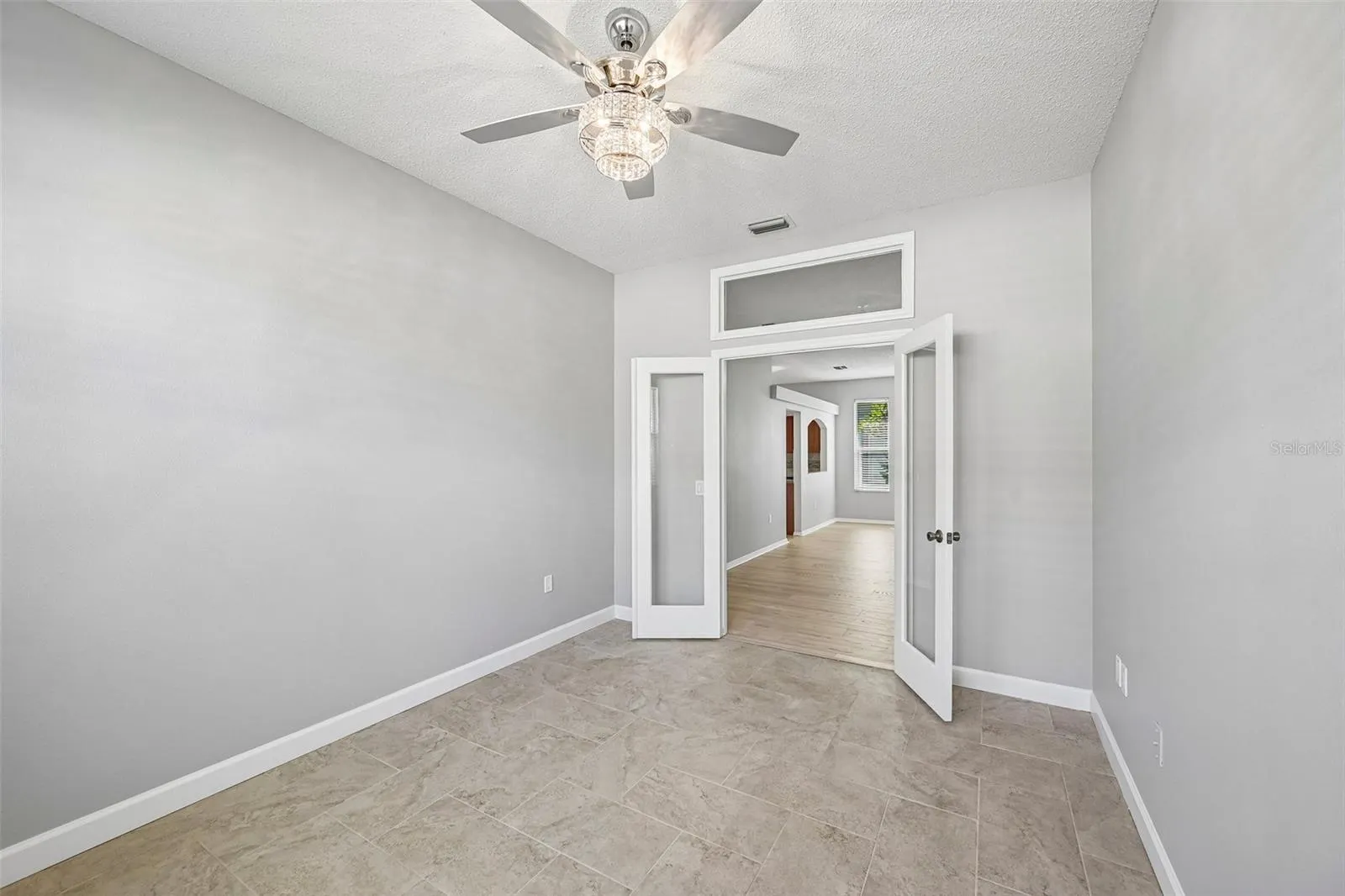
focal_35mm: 14
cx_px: 672
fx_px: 523
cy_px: 448
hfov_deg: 104.3
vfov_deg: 81.2
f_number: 8
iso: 400
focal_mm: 14
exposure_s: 1/30
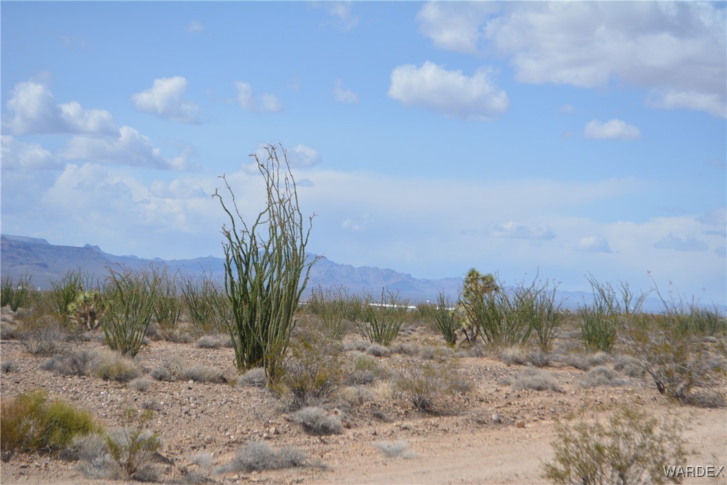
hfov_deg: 24.6
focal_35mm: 82
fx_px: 1667
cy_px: 242
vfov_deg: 16.6
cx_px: 364
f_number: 7.1
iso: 400
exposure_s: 1/2000
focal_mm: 55
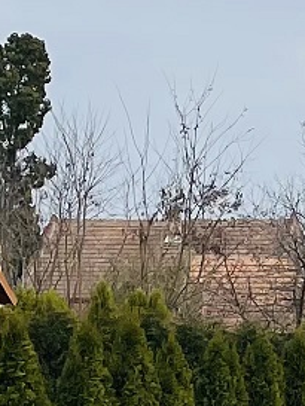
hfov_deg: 7.3
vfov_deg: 10.1
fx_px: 2254
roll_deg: -0.2
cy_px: 501
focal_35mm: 192
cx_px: 725
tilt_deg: -2.0
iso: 32
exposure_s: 1/4464
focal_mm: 4.2
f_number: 1.6
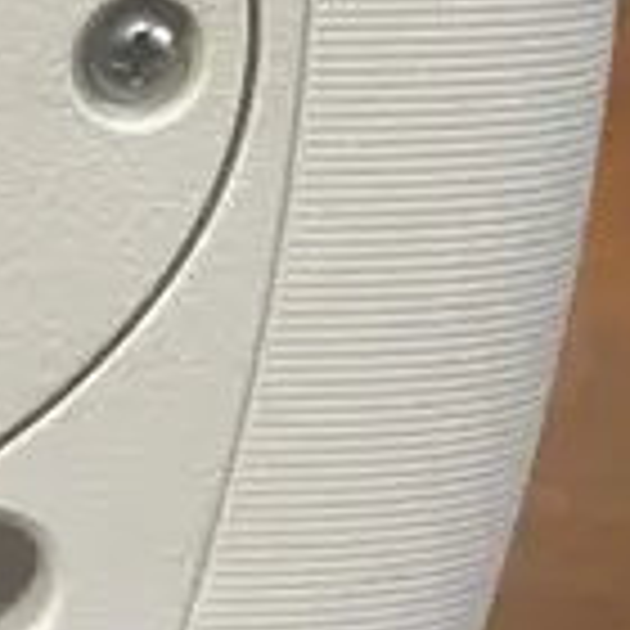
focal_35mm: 181
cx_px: -864
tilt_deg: -14.5
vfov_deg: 9.7
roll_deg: -0.7
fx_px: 3727
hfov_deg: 8.8
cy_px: 423
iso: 160
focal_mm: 3.99
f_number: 1.8
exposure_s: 1/50
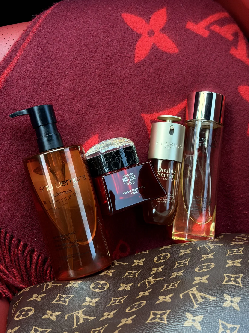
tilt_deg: -60.8
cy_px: 166
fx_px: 460
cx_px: 124
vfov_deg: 39.7
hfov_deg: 30.3
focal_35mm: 48
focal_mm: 6.76
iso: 250
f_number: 1.78
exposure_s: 1/60
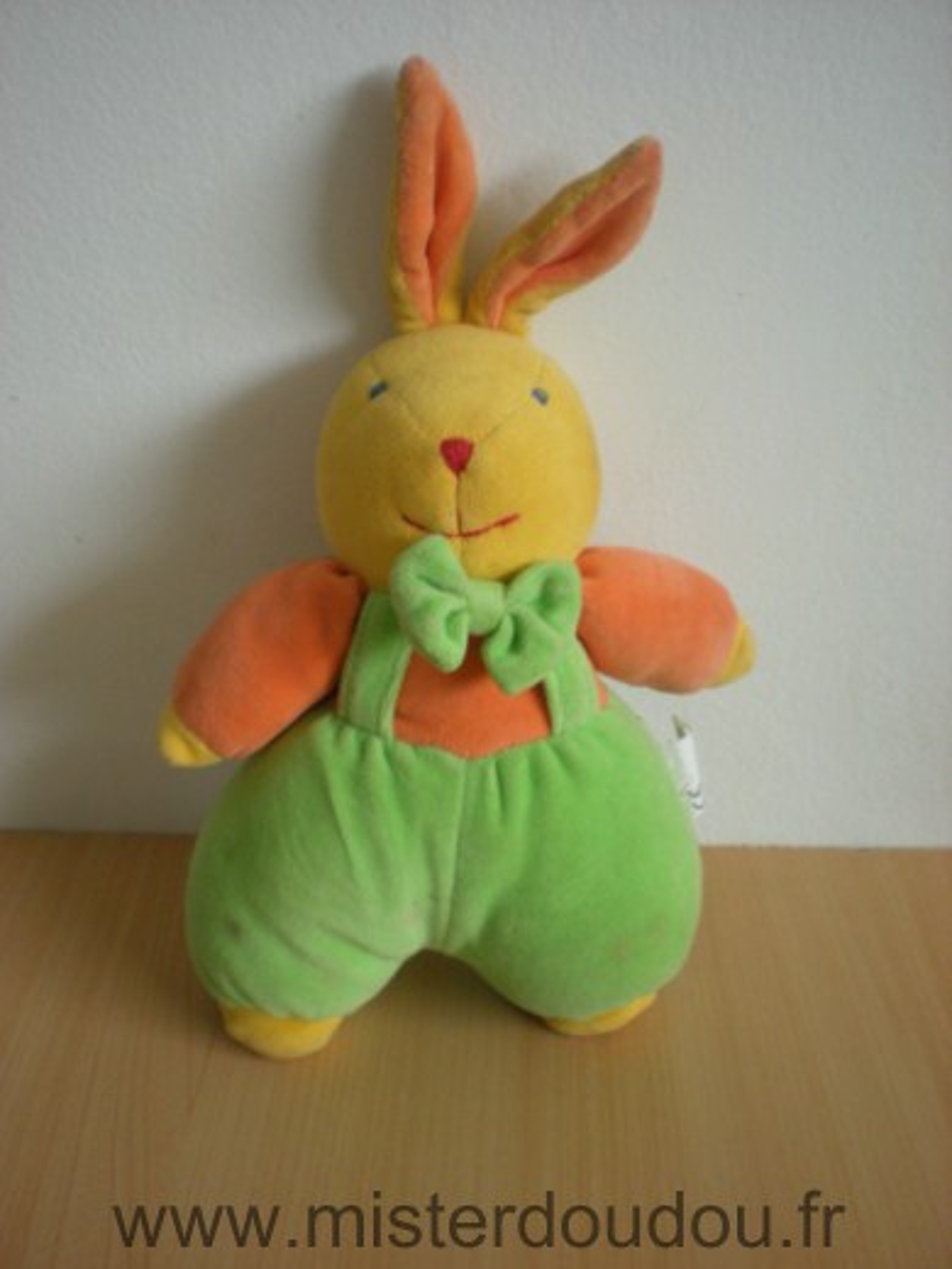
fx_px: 1393
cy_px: 634
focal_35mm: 38
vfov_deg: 49.0
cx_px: 476
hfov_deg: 37.7
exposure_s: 1/10.7
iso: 200
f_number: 3.1
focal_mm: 6.3
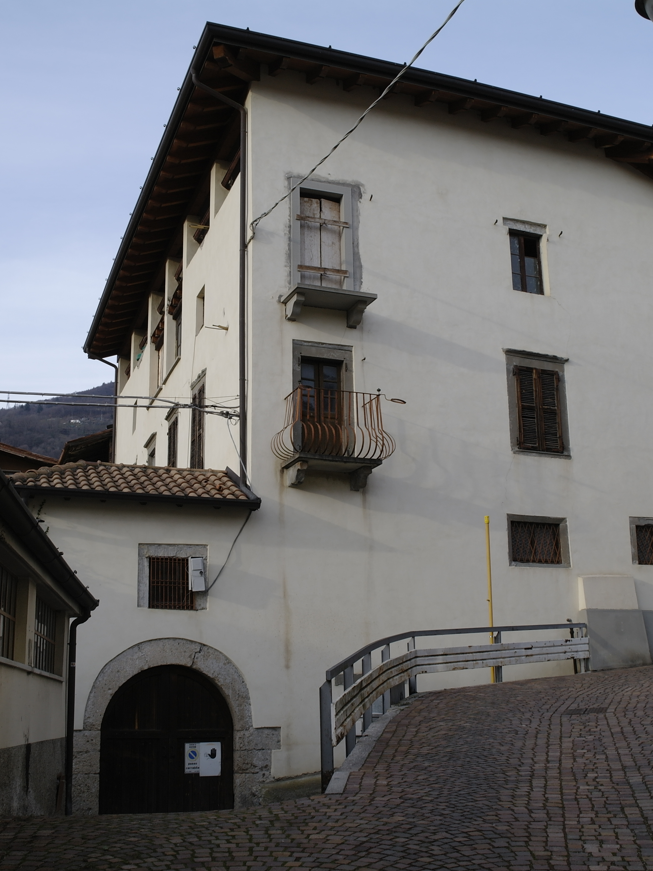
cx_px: 348
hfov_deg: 34.3
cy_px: 435
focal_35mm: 42
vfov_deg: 44.8
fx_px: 1056
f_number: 9
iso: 100
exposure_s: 1/60
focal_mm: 19
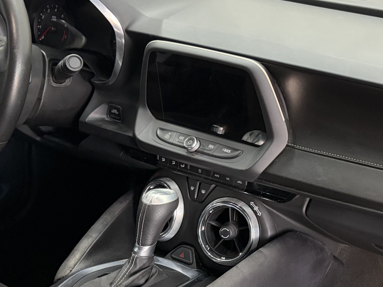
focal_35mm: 56
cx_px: 304
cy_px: 119
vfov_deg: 26.1
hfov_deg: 33.4
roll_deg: -1.5
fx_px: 620
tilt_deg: -19.5
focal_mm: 5.96
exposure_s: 1/60
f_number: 1.6
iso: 250
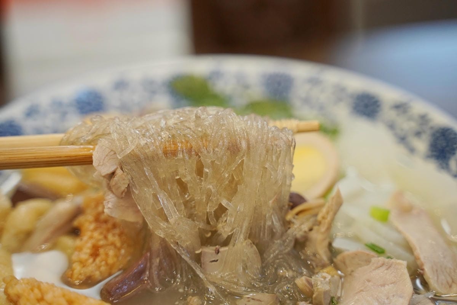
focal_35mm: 75
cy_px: 152
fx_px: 952
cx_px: 228
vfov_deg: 18.2
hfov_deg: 27.0
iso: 1600
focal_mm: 75
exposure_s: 1/80
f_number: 3.2
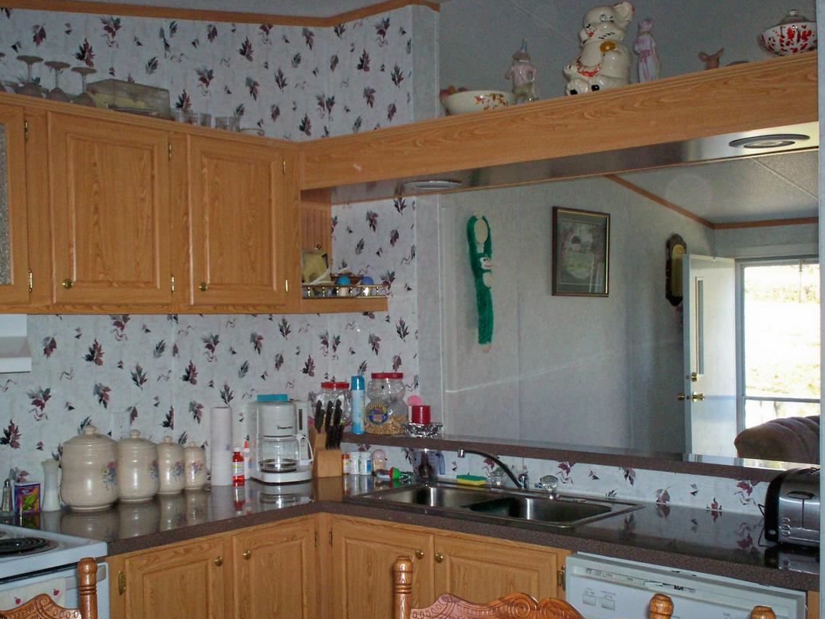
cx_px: 390
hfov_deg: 43.8
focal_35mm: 43
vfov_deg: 33.6
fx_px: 1025
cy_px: 340
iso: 140
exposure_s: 1/60
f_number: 4.5
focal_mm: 6
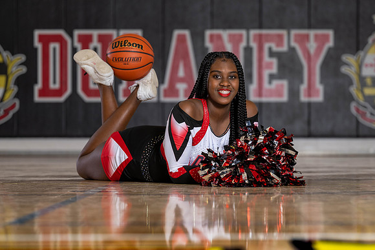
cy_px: 124
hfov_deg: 15.2
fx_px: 1404
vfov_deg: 10.2
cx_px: 207
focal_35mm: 135
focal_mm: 84
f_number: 2.8
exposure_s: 1/200
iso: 160
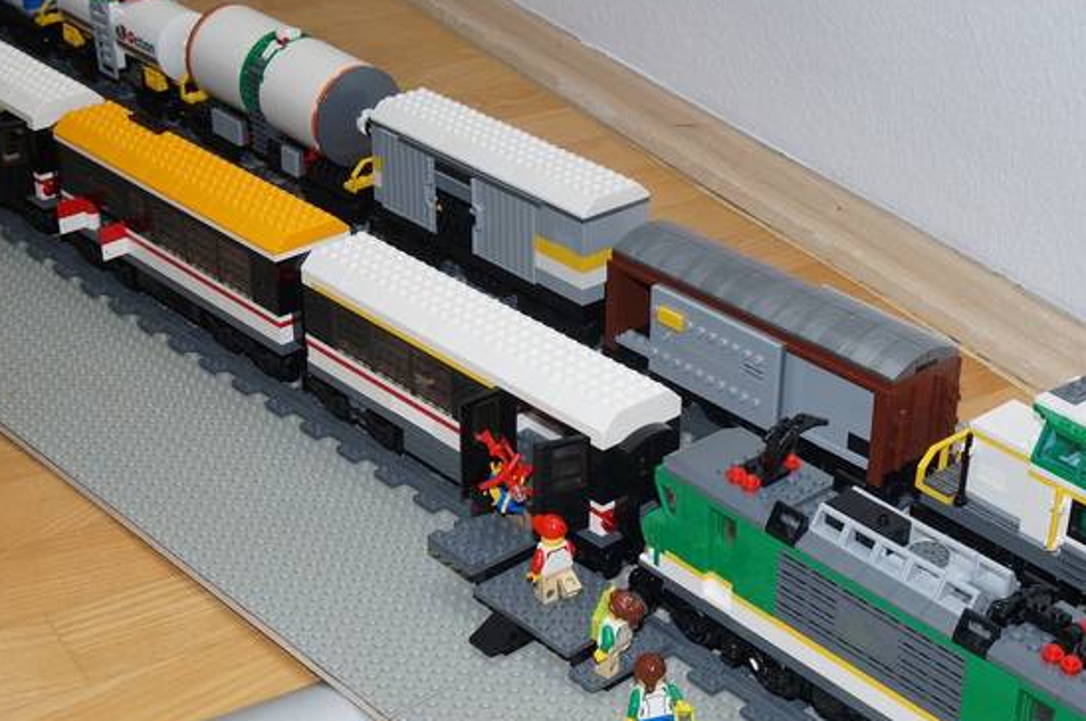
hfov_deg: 31.4
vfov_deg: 21.2
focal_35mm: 64
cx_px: 585
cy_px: 444
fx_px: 1928
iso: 100
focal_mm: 26
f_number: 8
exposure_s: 1/60
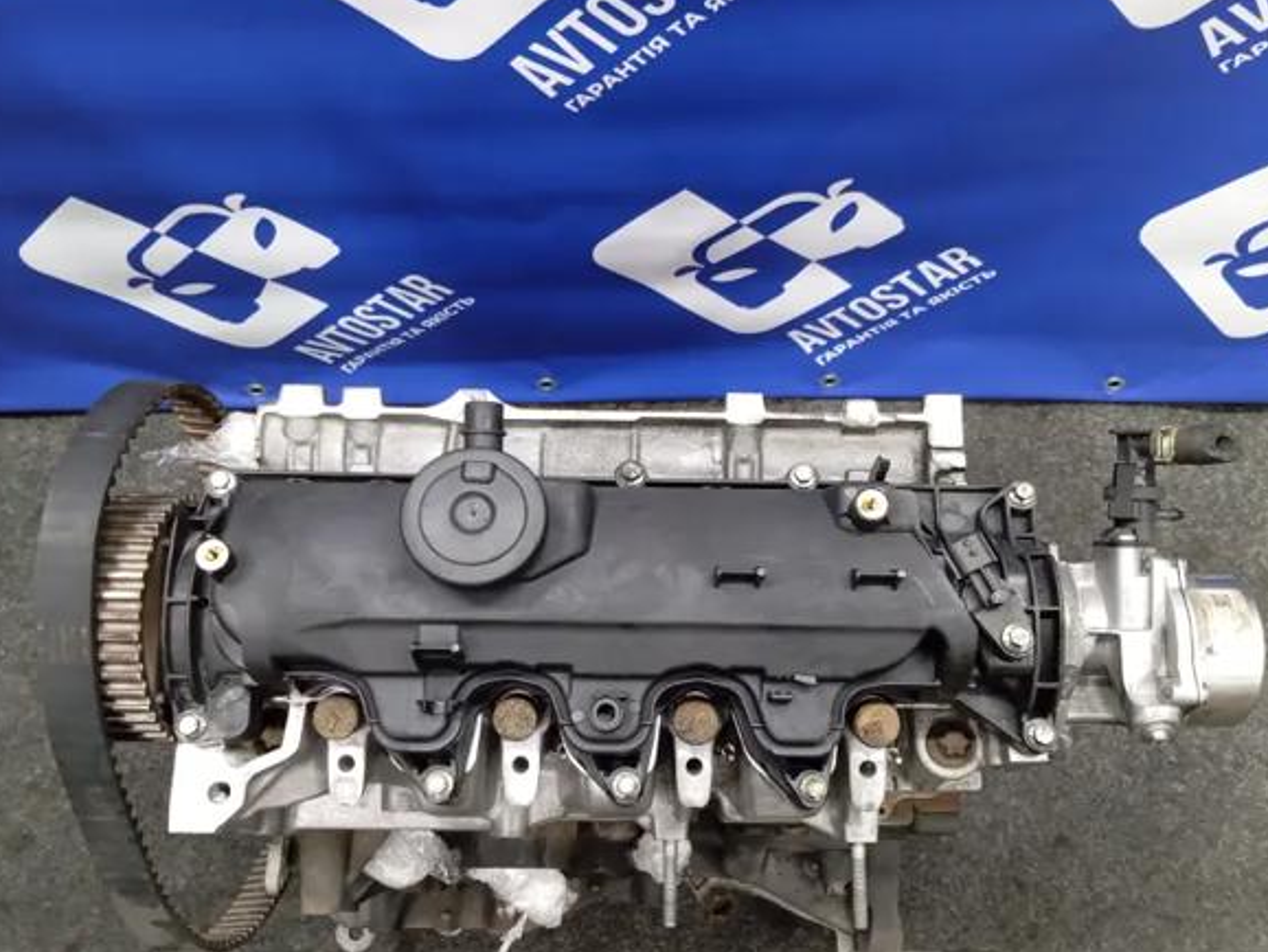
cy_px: 507
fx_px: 1136
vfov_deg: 45.4
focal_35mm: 31
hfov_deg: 58.3
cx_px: 652
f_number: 1.8
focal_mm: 4.25
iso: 430
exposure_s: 1/33.3
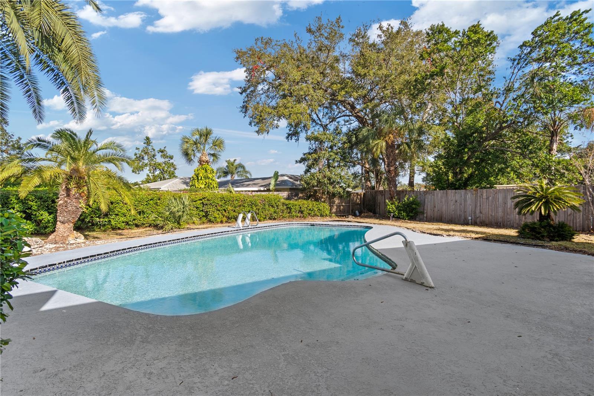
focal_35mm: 15
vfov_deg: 77.3
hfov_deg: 100.4
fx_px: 247
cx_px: 297
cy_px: 198
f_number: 9
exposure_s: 1/40
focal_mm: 10
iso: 100
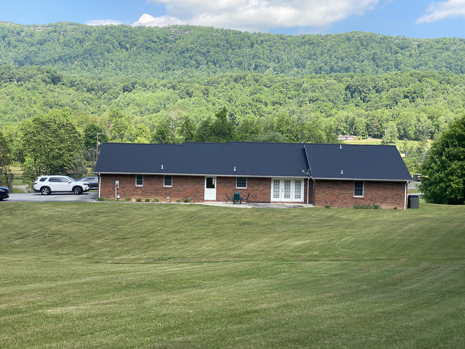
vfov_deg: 28.0
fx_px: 699
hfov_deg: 36.8
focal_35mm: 52
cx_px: 232
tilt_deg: -1.2
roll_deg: -2.4
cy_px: 174
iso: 20
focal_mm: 6
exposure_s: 1/773
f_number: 2
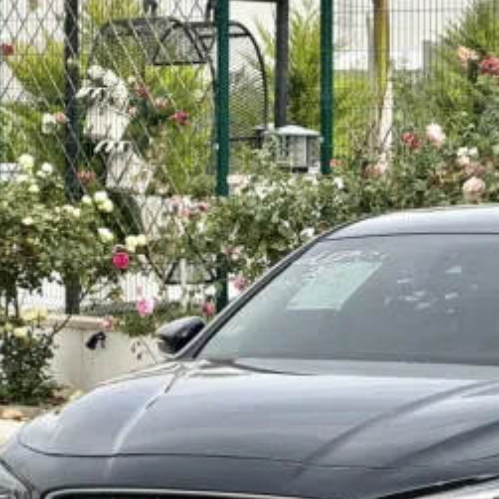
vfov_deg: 6.5
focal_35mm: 270
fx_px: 4403
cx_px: 477
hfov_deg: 6.5
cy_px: 380
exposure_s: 1/759
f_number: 2.8
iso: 50
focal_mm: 15.66
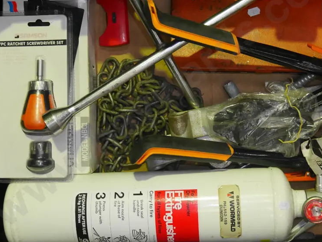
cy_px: 86
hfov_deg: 31.6
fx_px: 568
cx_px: 177
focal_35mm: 61
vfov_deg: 24.0
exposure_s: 1/80
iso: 3200
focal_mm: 22
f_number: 4.9
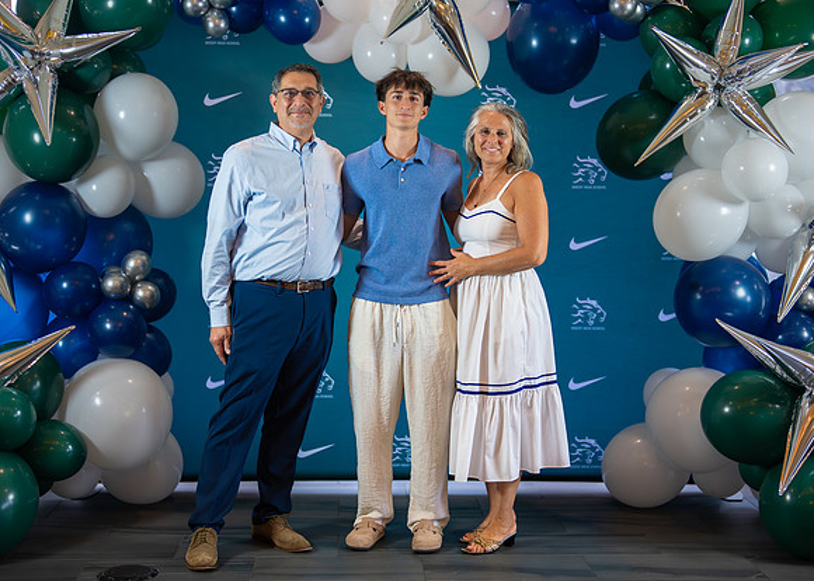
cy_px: 281
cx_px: 402
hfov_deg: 34.8
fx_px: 1299
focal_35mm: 56
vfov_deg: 25.2
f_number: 1.2
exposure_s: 1/400
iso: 1000
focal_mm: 50
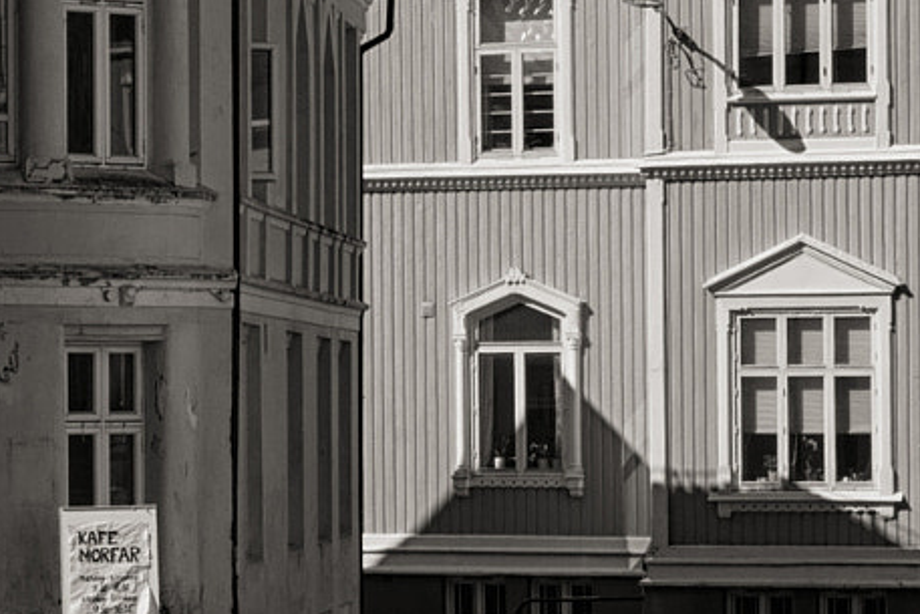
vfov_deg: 7.9
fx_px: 4473
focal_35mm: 175
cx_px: 54
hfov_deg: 11.6
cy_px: 363
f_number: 14
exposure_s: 1/250
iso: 200
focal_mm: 50
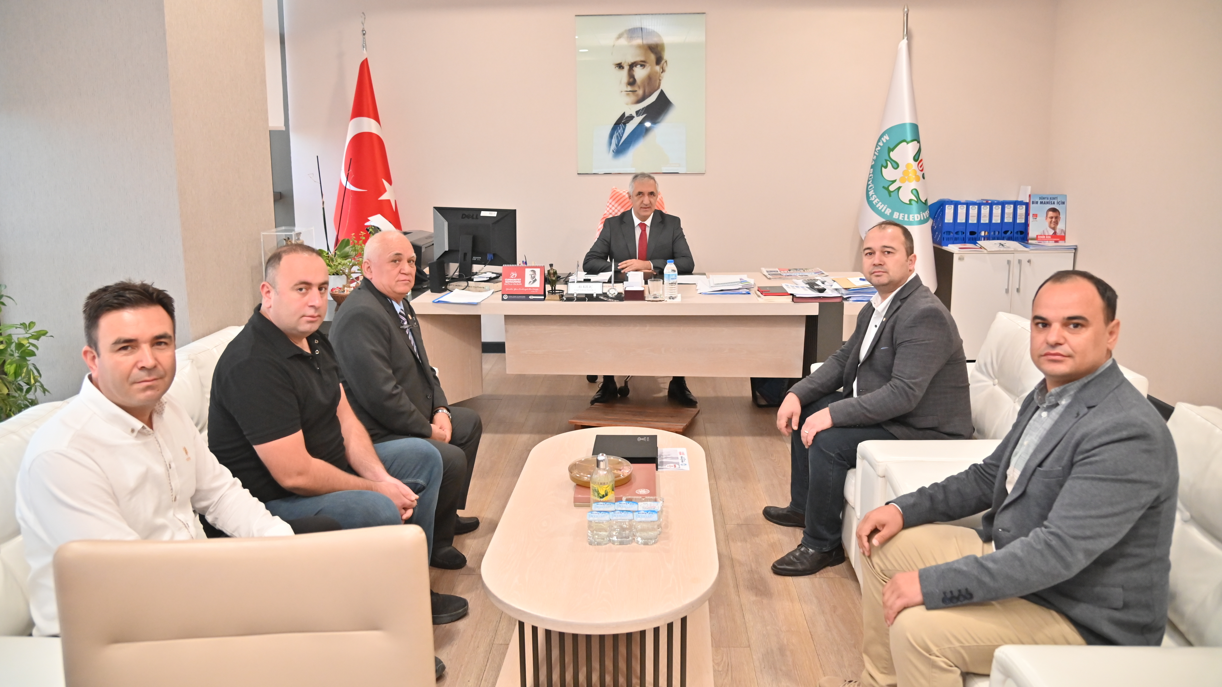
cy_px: 292
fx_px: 842
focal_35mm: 26
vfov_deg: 44.3
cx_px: 594
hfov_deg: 71.9
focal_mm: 24
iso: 3200
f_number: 4
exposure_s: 1/200
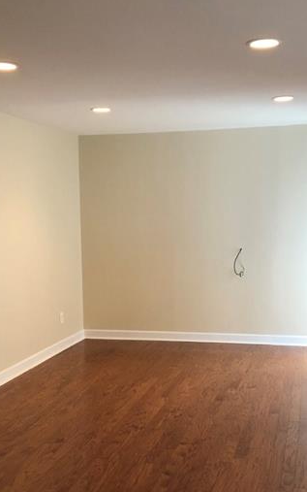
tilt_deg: -8.5
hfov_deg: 28.6
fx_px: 602
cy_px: 290
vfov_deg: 44.2
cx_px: 162
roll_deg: +0.8
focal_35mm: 45
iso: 40
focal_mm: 3.99
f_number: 1.8
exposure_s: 1/30
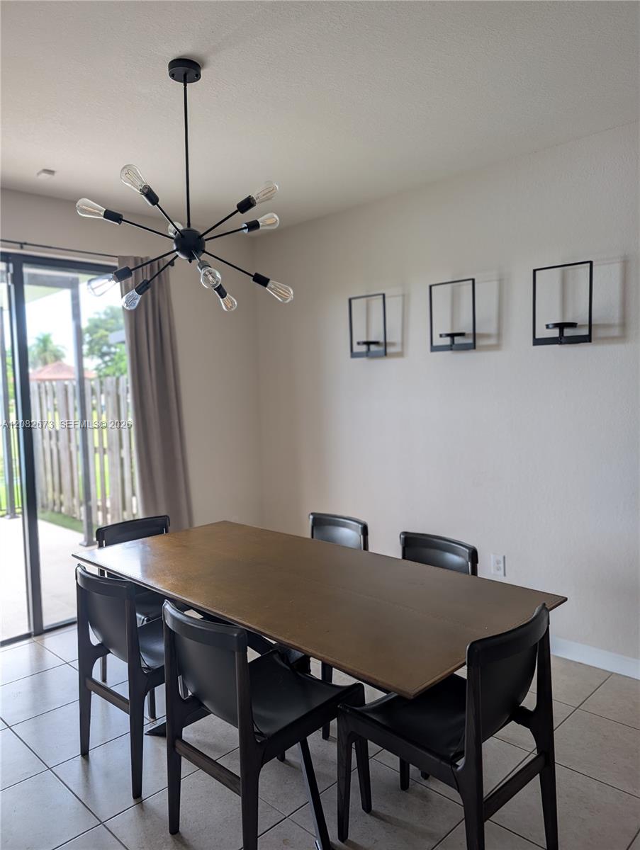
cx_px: 320
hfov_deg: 56.9
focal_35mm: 24
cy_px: 425
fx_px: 590
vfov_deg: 71.5
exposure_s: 1/30
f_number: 1.68
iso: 32
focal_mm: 6.9
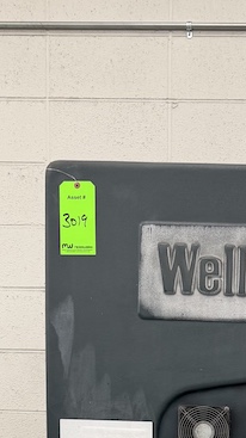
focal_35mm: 73
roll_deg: -0.7
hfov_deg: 16.1
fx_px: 848
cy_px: 603
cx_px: 267
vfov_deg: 24.4
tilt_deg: -5.5
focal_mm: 6.76
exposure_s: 1/120
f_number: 1.78
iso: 125
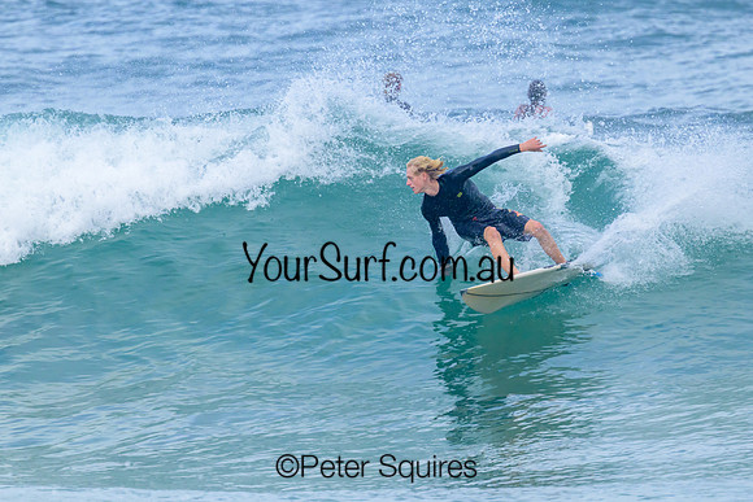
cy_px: 256
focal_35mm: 790
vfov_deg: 1.7
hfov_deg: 2.6
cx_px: 436
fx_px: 16526
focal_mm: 640
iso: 1800
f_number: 11
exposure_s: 1/1600
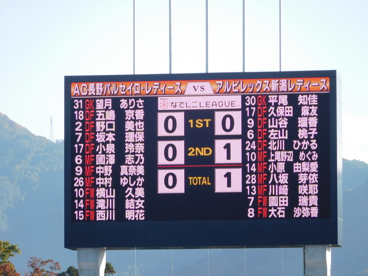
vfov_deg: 5.3
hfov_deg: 7.1
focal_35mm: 280
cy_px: 138
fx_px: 2977
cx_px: 184
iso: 125
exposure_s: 1/250
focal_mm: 50
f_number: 5.8
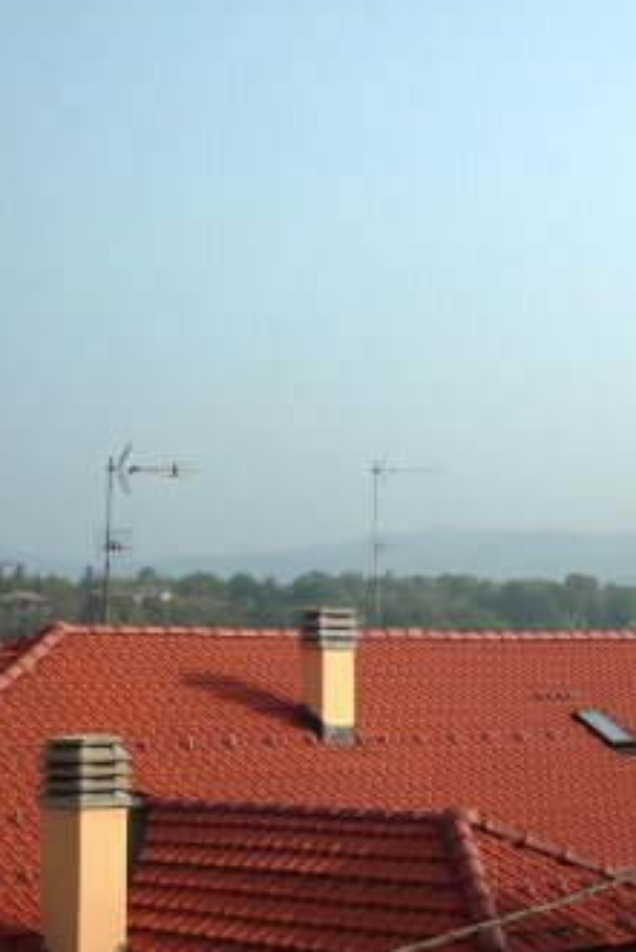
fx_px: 2197
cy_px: 475
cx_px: 478
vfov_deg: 24.5
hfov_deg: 16.4
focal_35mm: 83
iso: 64
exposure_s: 1/200
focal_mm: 10.5
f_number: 9.4
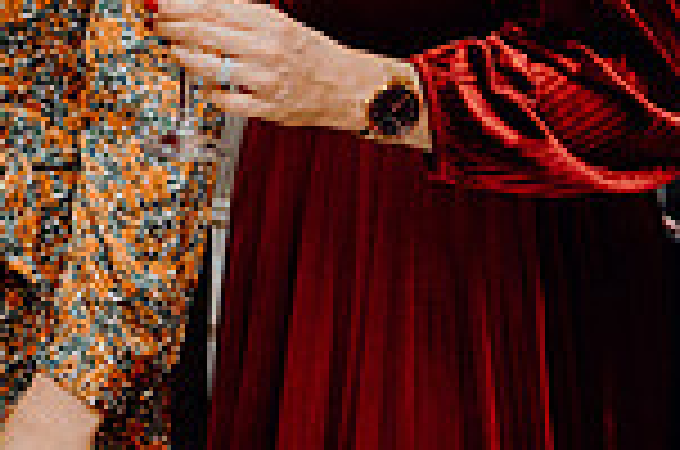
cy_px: 34
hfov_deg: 14.4
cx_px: -410
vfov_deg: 10.4
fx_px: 2469
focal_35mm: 131
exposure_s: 1/160
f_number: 3.5
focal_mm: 34
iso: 2500
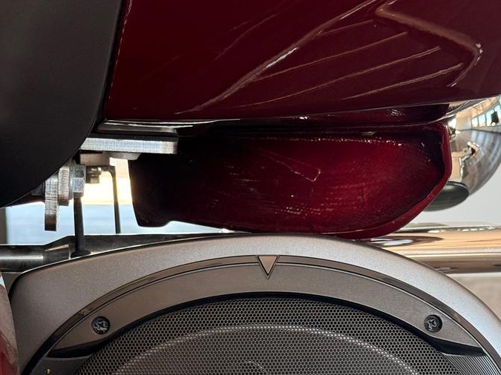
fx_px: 1317
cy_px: 345
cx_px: 286
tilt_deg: -10.0
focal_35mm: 91
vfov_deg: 16.0
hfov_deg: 21.5
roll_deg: -0.9
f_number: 1.78
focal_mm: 6.76
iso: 125
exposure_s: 1/103
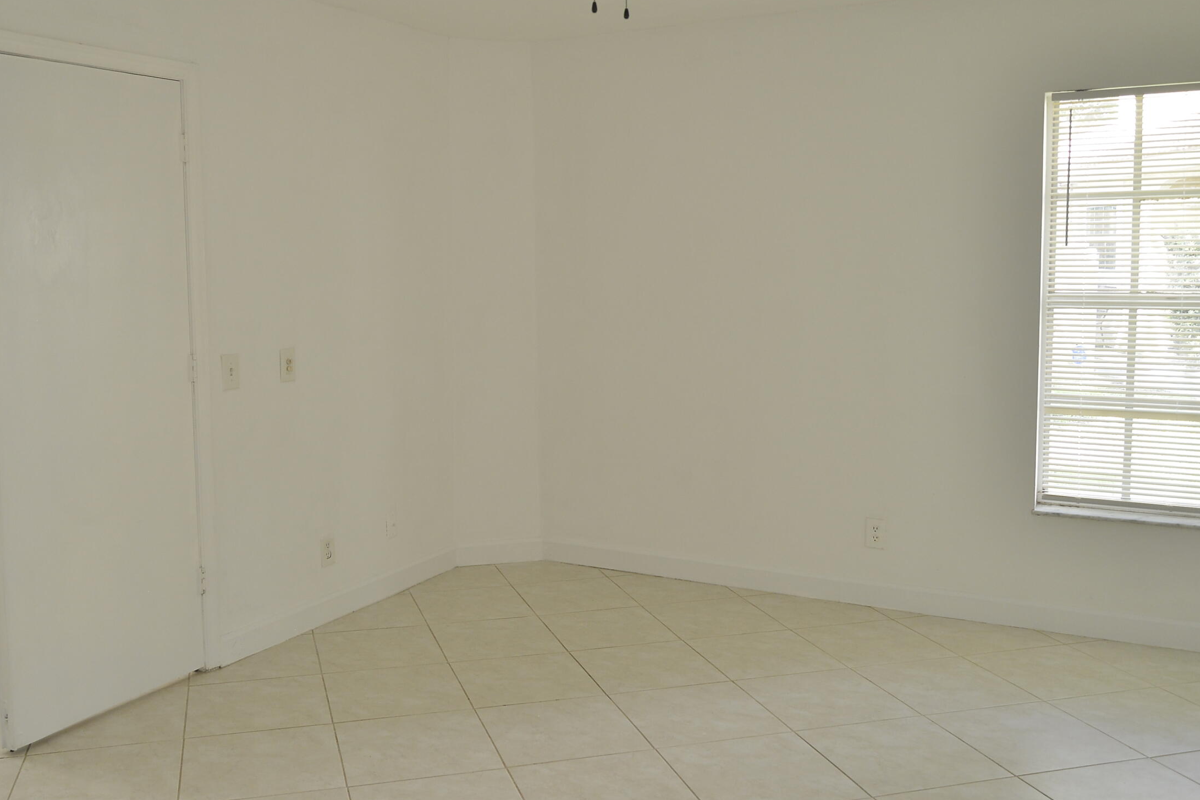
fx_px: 1100
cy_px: 353
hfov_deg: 57.1
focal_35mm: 33
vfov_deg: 39.9
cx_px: 533
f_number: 4.5
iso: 1000
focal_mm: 24
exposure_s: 1/80
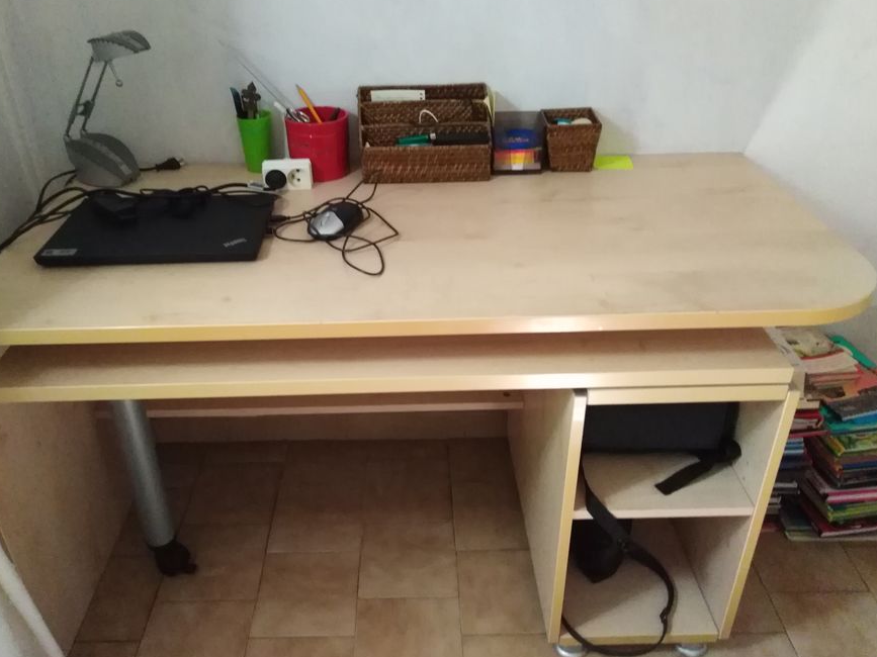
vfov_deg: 46.8
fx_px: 760
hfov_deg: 59.9
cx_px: 411
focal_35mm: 30
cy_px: 315
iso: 1364
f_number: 2.2
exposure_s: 1/14.3
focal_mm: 3.46
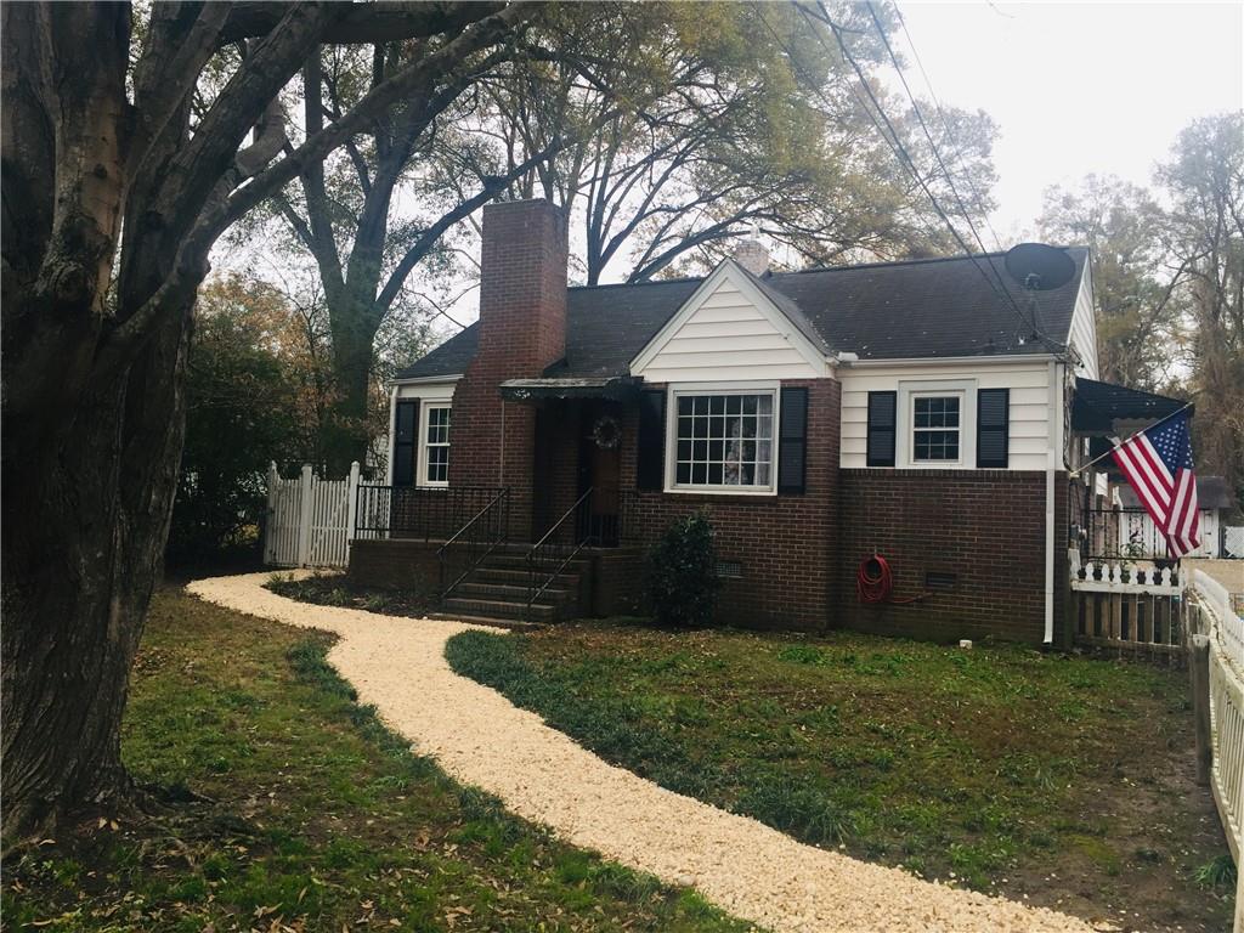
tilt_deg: +3.1
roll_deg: -2.6
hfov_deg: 61.7
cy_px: 466
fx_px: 1042
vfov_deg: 48.2
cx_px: 622
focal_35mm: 29
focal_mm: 4.15
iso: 32
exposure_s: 1/60
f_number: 2.2
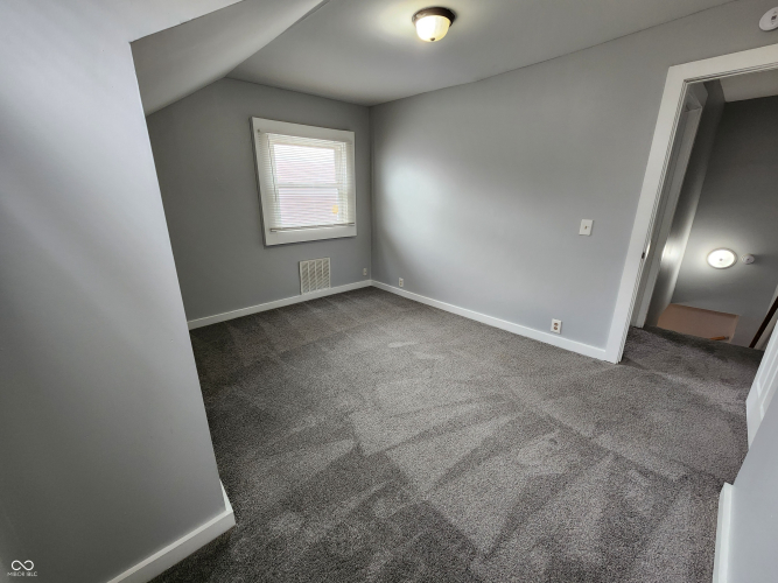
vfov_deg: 89.9
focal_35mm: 13
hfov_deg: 106.2
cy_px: 292
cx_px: 389
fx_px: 292
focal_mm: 2.2
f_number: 2.2
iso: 250
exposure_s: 1/60
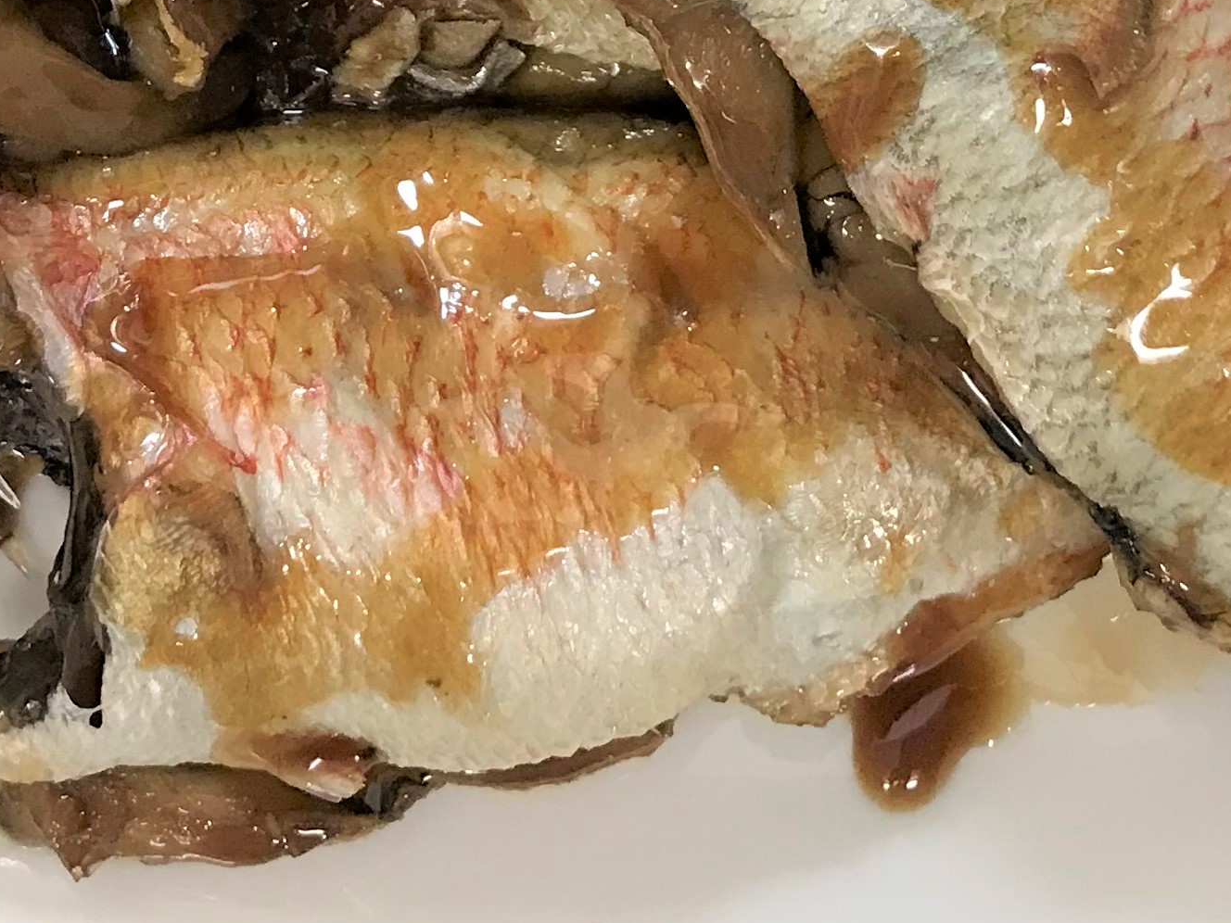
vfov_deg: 16.5
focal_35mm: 85
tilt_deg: -76.6
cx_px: 851
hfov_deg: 22.9
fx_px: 3023
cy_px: -244
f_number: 1.8
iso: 40
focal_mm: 3.99
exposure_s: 1/33
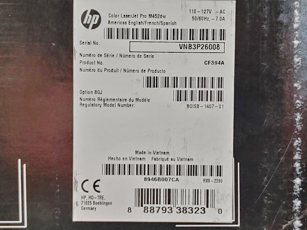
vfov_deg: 27.0
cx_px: 154
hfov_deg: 35.5
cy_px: 115
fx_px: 479
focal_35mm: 54
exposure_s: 1/60
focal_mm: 4.36
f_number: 1.8
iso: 50
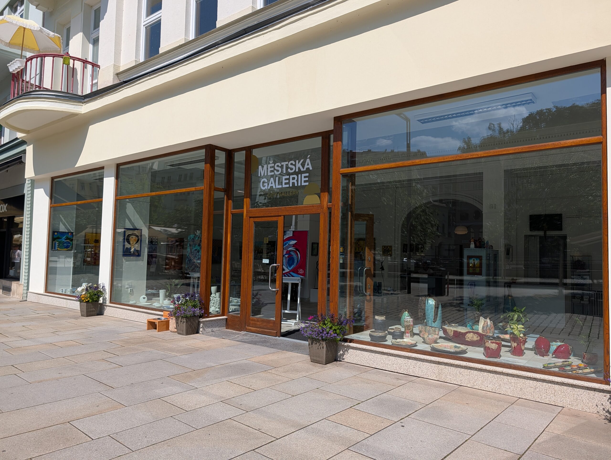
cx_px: 306
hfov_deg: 71.5
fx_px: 424
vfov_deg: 56.9
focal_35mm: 24
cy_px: 230
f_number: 1.68
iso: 19
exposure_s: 1/1880
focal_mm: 6.9
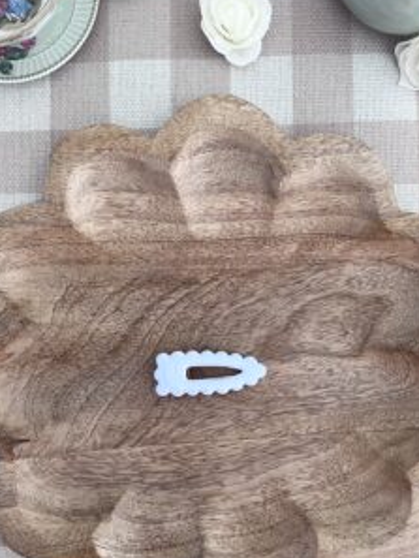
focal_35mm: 35
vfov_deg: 52.6
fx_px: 564
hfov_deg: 40.7
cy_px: 295
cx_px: 214
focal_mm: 5.7
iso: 125
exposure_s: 1/99
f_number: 1.5
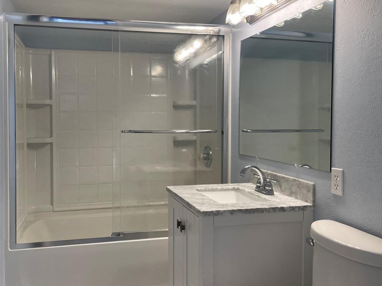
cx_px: 160
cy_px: 128
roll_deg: +0.4
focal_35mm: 33
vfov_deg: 42.9
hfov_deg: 55.1
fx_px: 364
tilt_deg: -1.1
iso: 64
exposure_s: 1/120
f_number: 1.6
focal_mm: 4.2
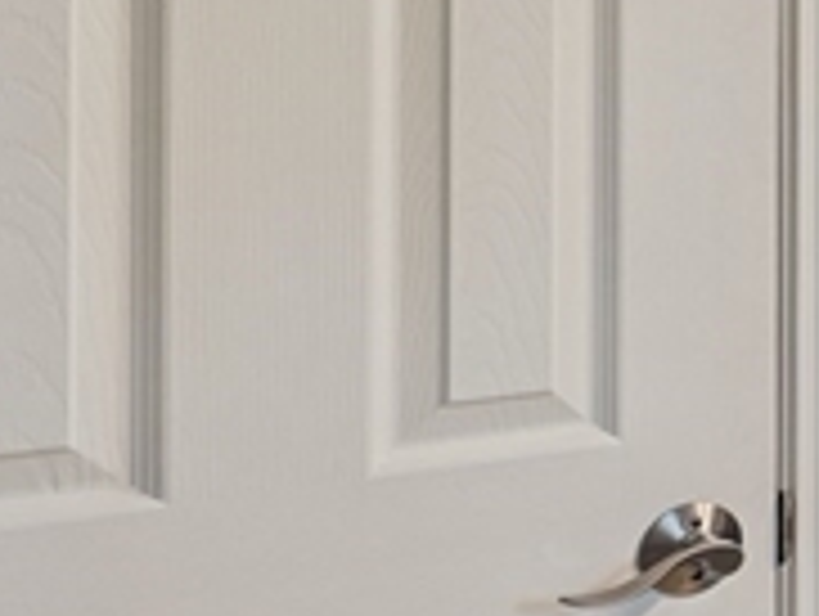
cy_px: 92
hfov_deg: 14.6
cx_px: 2002
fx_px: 1919
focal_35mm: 81
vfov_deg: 18.0
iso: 400
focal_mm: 15
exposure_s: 1/60
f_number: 8
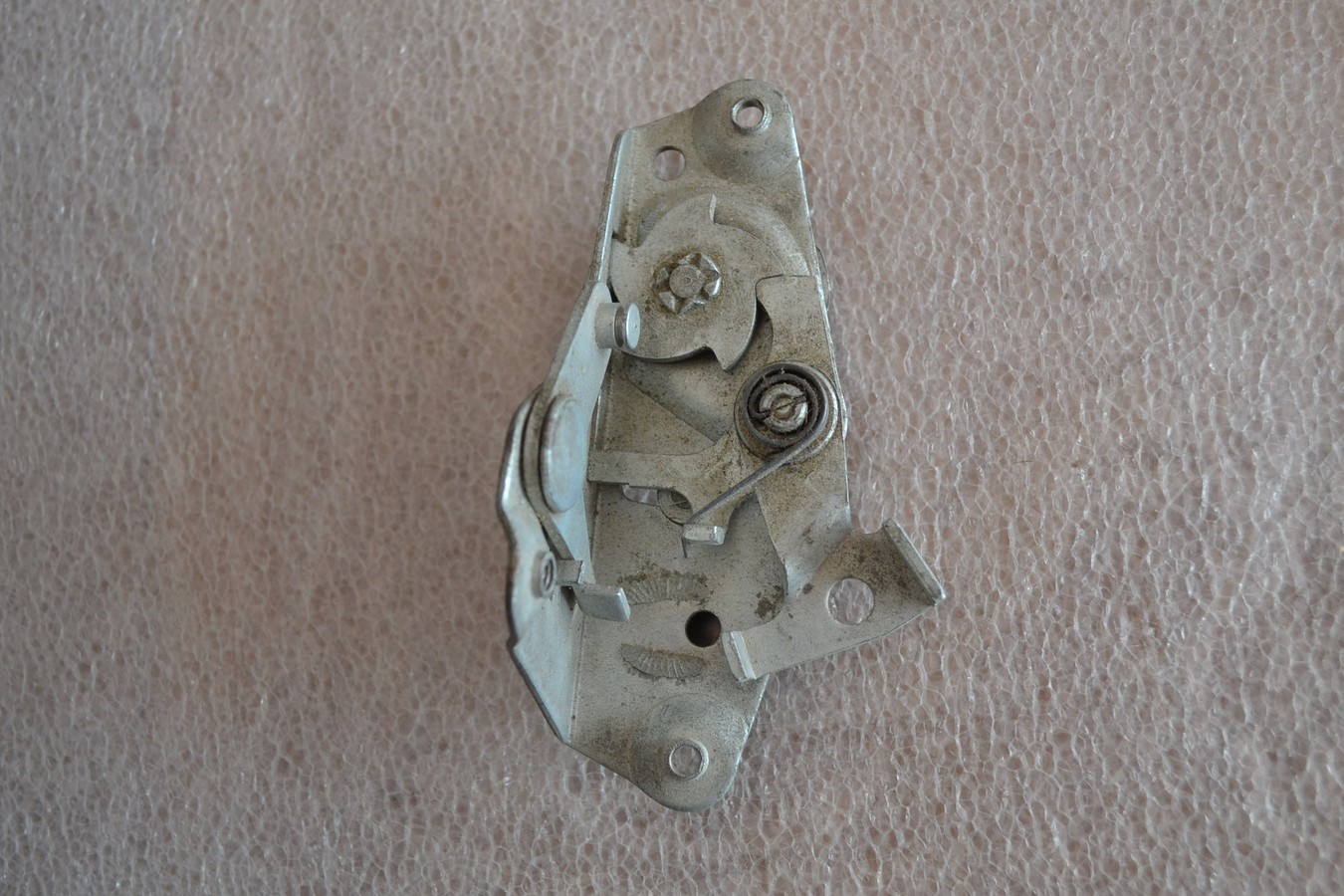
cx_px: 672
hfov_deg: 49.6
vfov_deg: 34.2
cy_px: 448
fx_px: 1456
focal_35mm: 39
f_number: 4.2
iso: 560
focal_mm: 26
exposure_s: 1/60
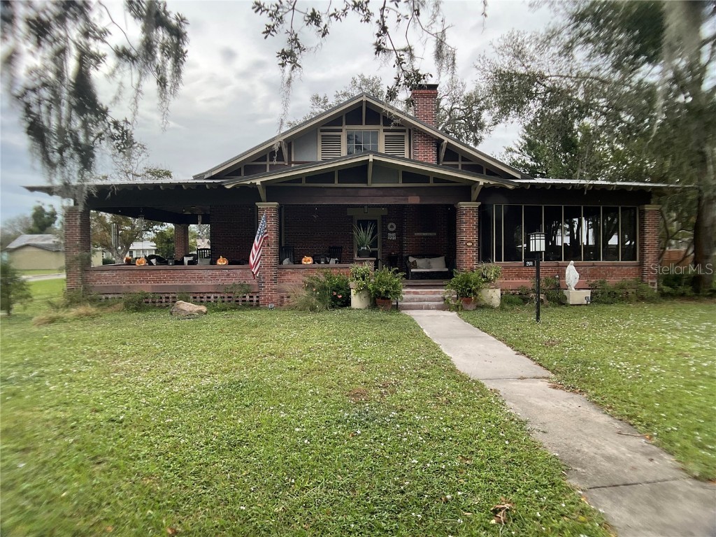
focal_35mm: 29
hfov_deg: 61.7
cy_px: 268
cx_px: 358
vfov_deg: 48.2
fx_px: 600
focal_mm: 3
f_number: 1.8
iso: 16
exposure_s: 1/524
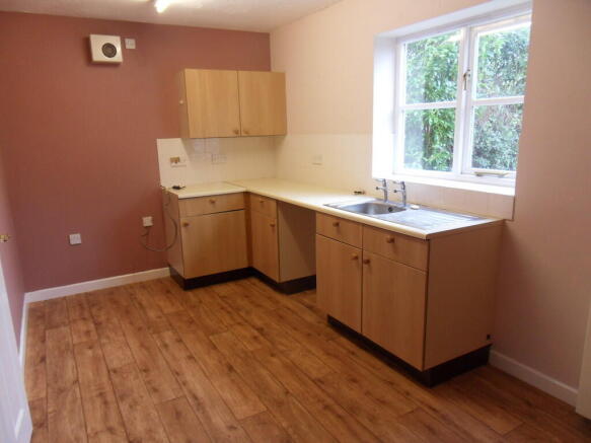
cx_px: 296
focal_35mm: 24
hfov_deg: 71.6
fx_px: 410
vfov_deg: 56.8
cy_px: 222
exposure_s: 1/30
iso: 160
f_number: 3.3
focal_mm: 4.2
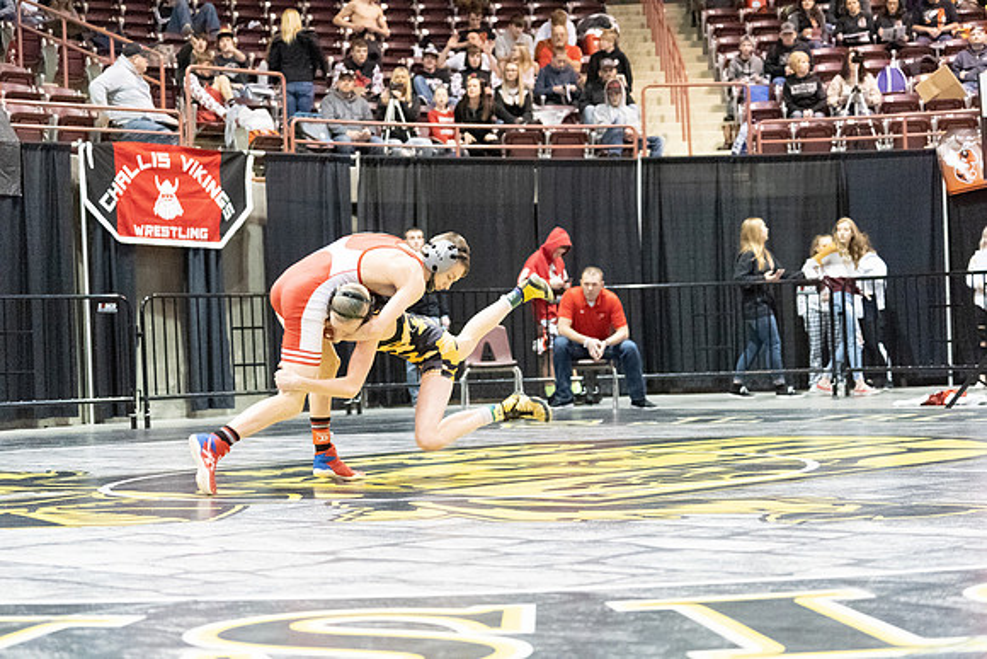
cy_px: 330
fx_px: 2057
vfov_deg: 18.2
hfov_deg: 27.0
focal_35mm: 75
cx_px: 494
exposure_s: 1/500
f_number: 4
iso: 32000
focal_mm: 75
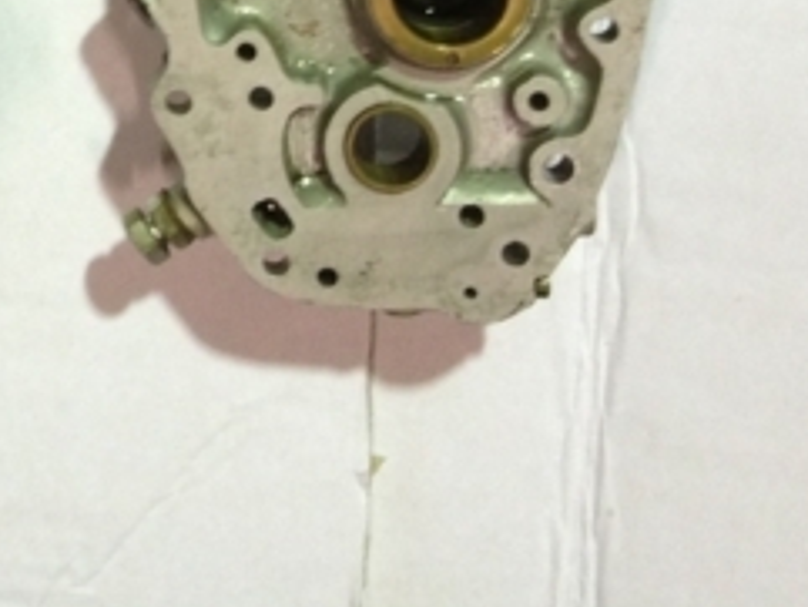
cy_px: -302
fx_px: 2709
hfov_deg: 15.9
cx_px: -322
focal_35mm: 116
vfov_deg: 12.2
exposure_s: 1/20
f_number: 2.4
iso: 125
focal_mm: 4.28
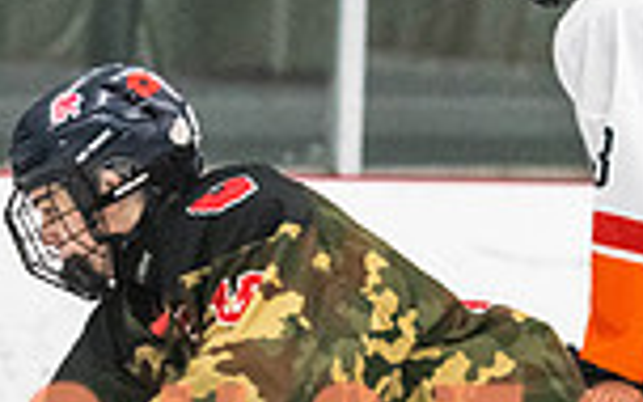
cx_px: -644
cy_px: 625
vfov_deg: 1.9
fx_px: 12267
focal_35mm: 700
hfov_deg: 3.0
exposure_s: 1/640
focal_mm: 120
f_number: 2.8
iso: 1800
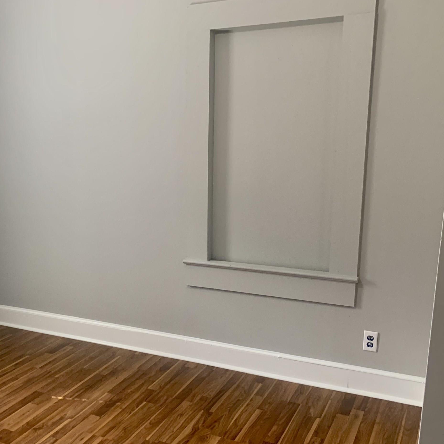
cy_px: 273
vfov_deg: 43.6
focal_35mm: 38
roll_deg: +1.2
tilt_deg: -13.6
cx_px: 126
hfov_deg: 42.8
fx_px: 551
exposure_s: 1/113
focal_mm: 4.25
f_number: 1.8
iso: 100
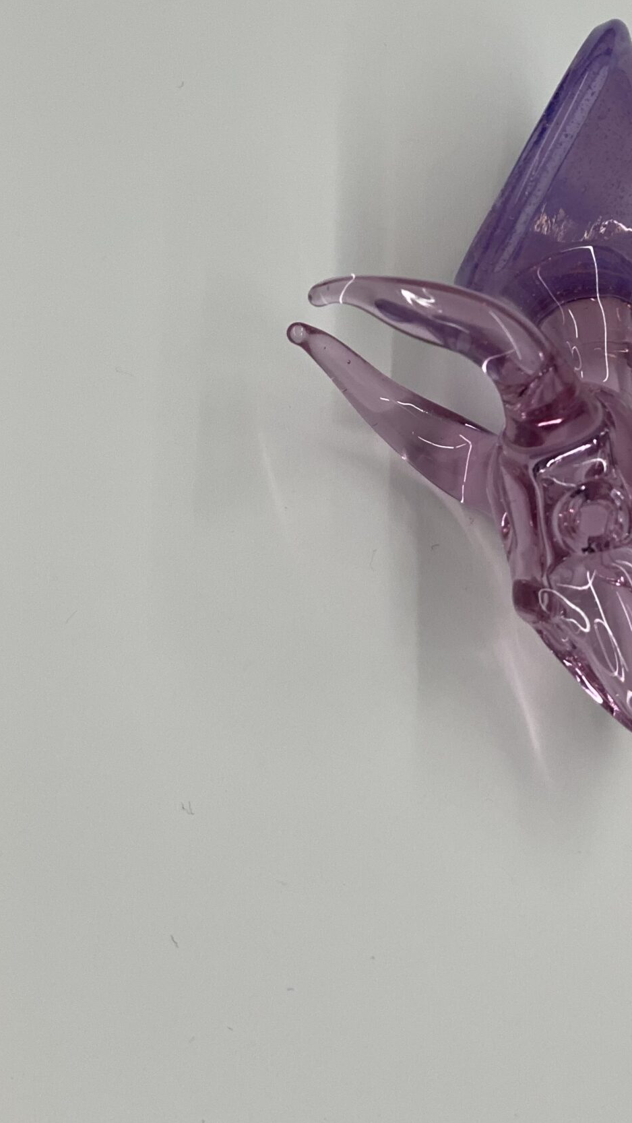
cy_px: 371
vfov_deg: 24.3
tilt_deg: -63.1
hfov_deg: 13.8
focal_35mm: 87
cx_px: 557
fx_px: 2591
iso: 50
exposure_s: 1/120
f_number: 2
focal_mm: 6
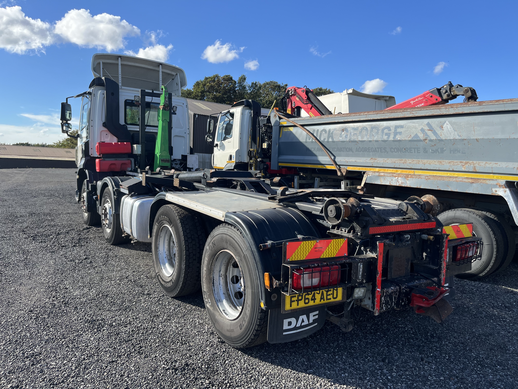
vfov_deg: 53.1
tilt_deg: -3.7
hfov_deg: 67.3
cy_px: 194
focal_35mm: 26
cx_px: 259
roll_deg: -3.5
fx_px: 389
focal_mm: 5.1
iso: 50
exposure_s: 1/1832
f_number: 1.6
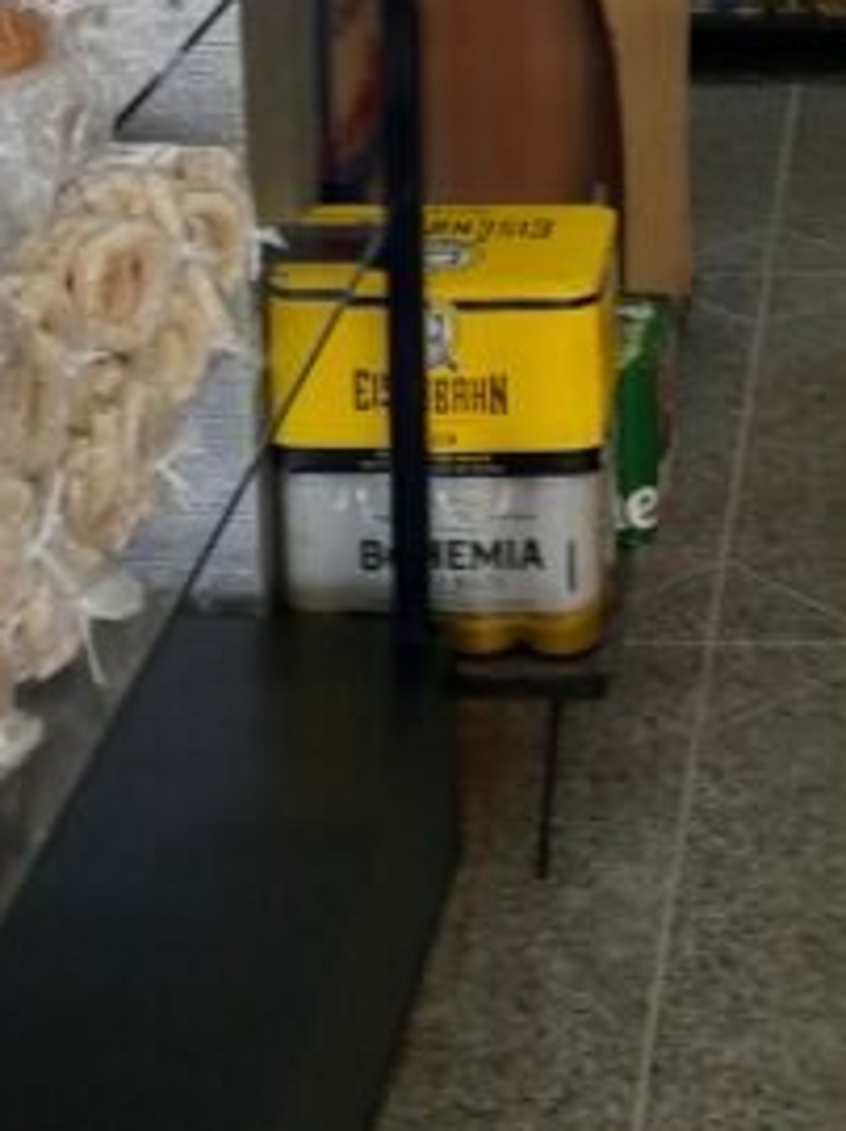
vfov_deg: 19.6
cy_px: -490
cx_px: 792
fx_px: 2905
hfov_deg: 16.3
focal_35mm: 89
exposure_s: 1/60
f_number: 2
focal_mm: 4.6
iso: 125
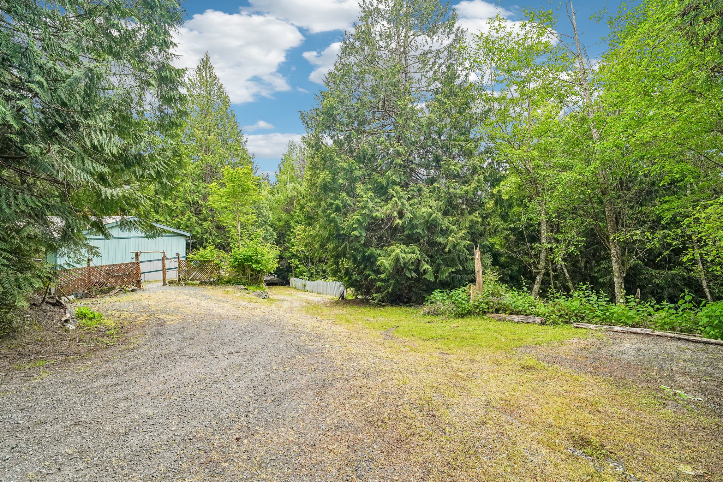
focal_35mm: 16
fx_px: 321
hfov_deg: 96.7
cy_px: 241
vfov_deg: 73.7
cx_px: 362
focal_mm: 16
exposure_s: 1/500
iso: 1600
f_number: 7.1
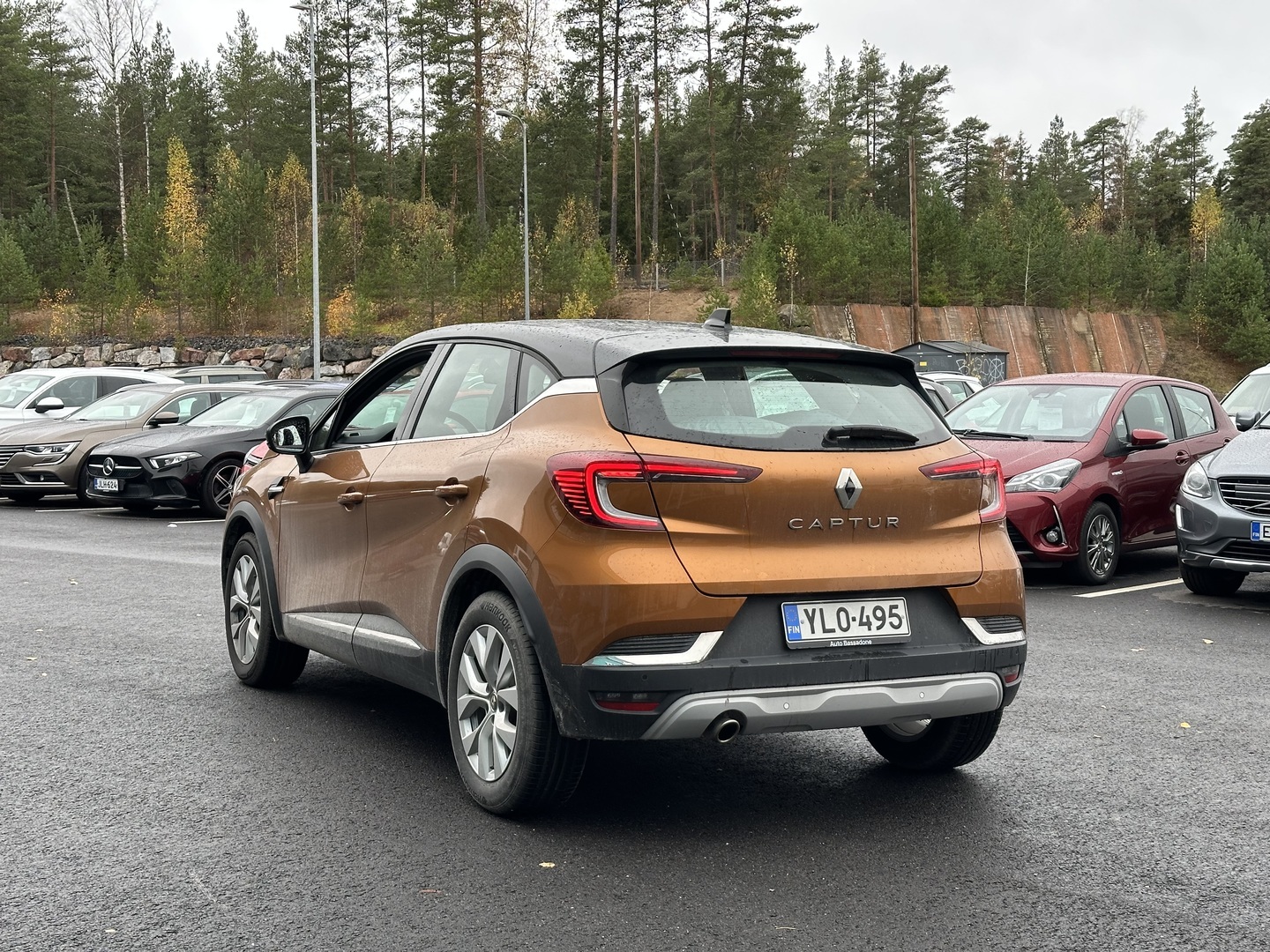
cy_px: 476
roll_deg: +0.1
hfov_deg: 39.7
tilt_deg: -2.3
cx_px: 635
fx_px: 1761
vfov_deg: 30.3
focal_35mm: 48
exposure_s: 1/284
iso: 64
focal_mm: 6.86
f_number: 1.78
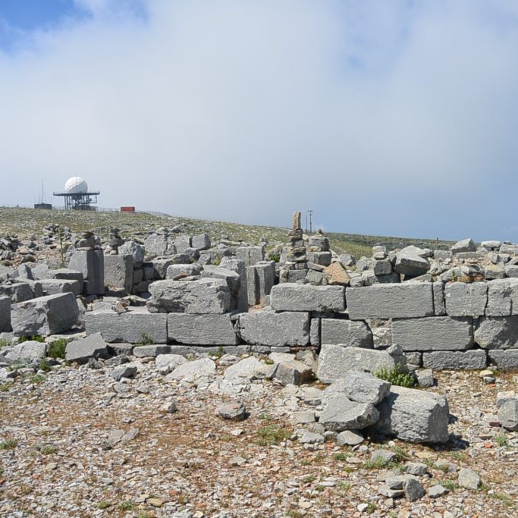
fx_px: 626
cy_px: 259
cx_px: 368
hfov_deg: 43.9
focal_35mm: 37
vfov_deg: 44.9
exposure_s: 1/1000
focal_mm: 11
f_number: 5
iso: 100
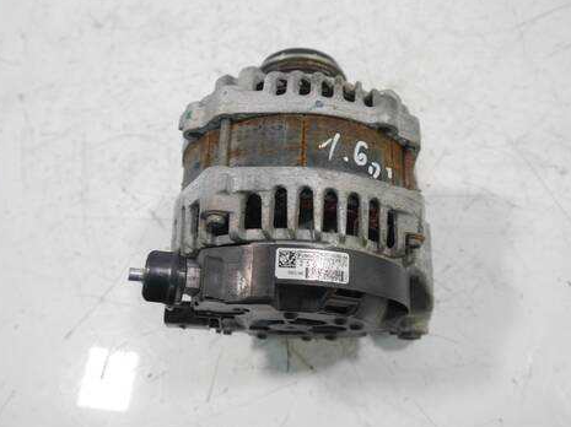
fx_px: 511
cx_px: 278
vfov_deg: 45.4
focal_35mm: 31
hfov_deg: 58.4
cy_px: 214
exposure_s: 1/60
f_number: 3.6
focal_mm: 15
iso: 500
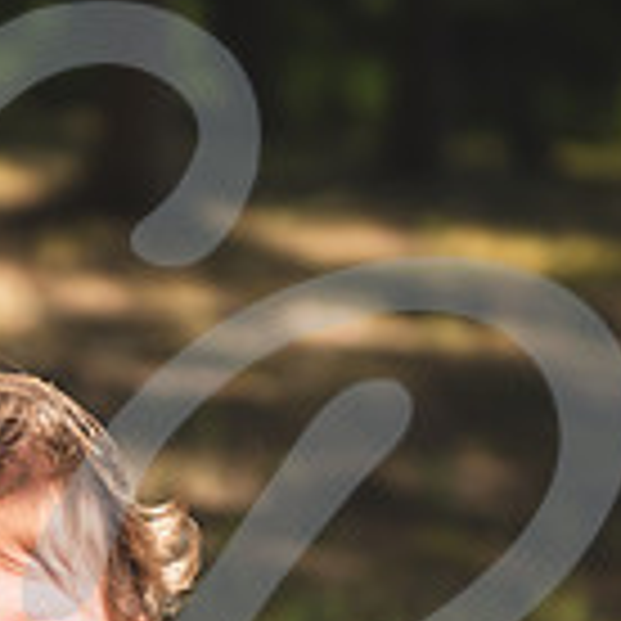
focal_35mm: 161
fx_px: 3268
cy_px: 760
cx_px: -9
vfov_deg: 10.7
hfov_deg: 10.8
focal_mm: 58
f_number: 2.8
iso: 100
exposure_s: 1/800
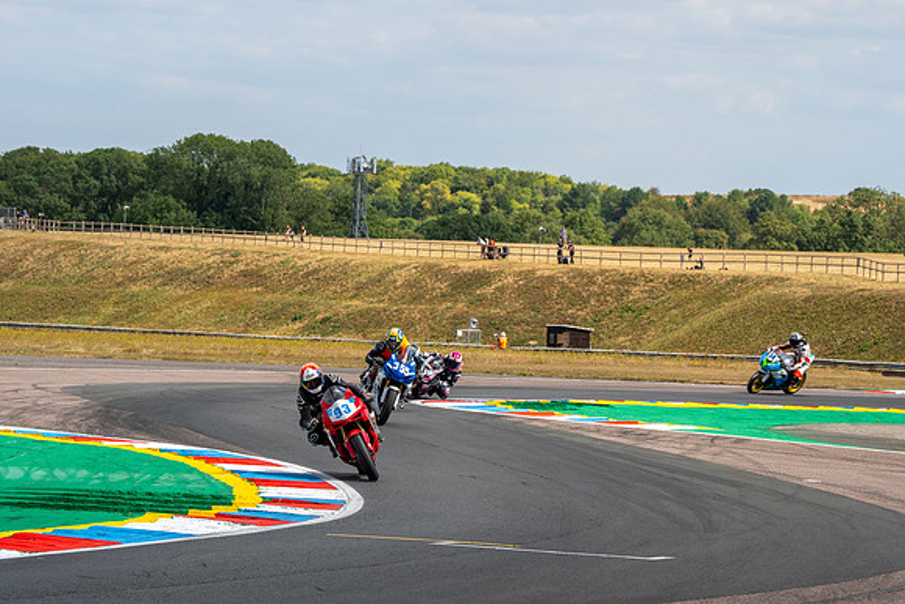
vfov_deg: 8.1
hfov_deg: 12.0
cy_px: 280
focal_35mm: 171
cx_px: 486
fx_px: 4290
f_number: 9
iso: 125
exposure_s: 1/320
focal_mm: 159
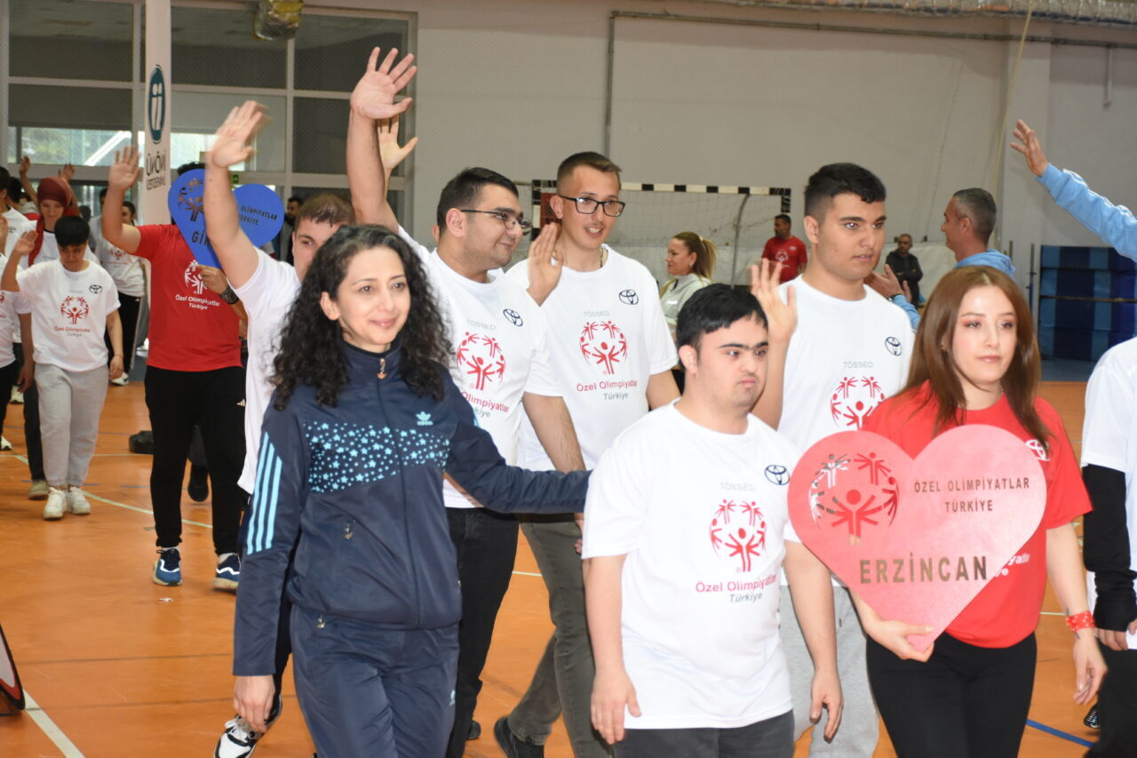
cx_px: 568
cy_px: 379
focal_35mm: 72
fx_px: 2274
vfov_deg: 18.9
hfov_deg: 28.1
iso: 1000
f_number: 5
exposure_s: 1/80
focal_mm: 48
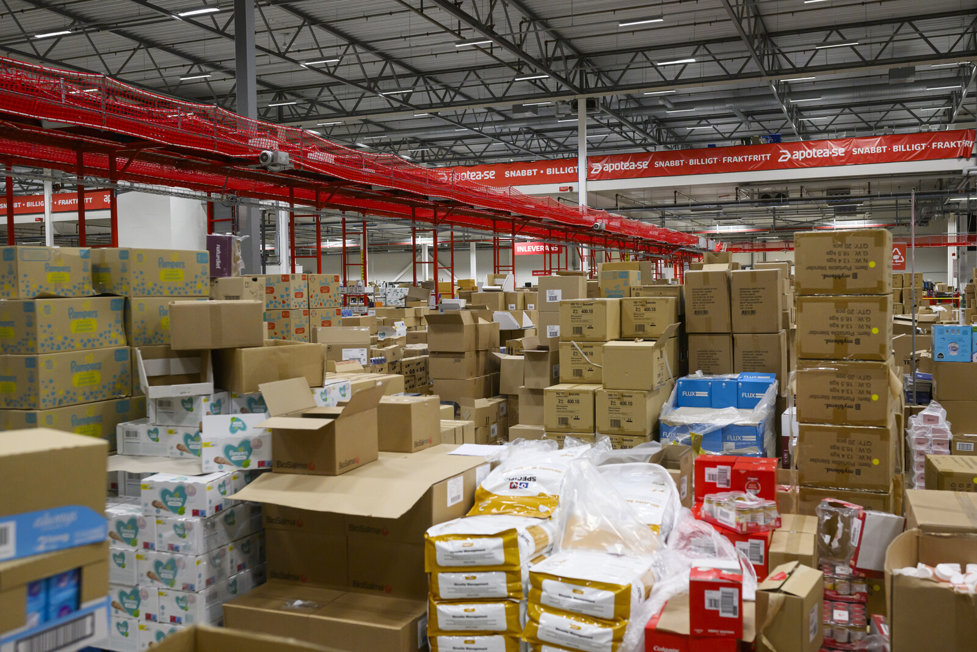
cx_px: 488
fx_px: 950
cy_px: 326
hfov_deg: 54.4
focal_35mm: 35
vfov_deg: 37.9
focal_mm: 35
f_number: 4
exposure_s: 1/250
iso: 2000
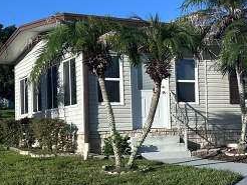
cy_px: 119
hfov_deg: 22.9
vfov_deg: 18.9
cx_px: 297
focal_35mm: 78
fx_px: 557
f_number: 1.78
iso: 80
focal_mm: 6.86
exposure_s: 1/4348
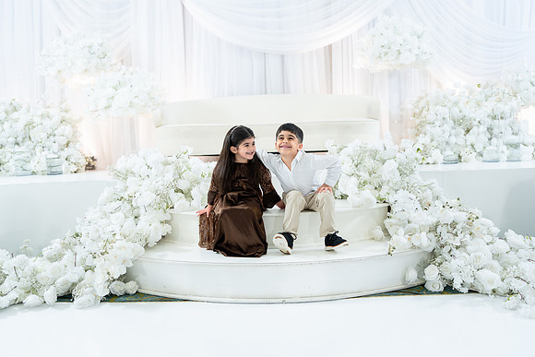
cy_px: 178
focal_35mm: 28
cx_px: 268
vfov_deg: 46.4
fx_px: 416
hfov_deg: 65.5
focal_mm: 28
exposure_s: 1/160
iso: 320
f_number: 2
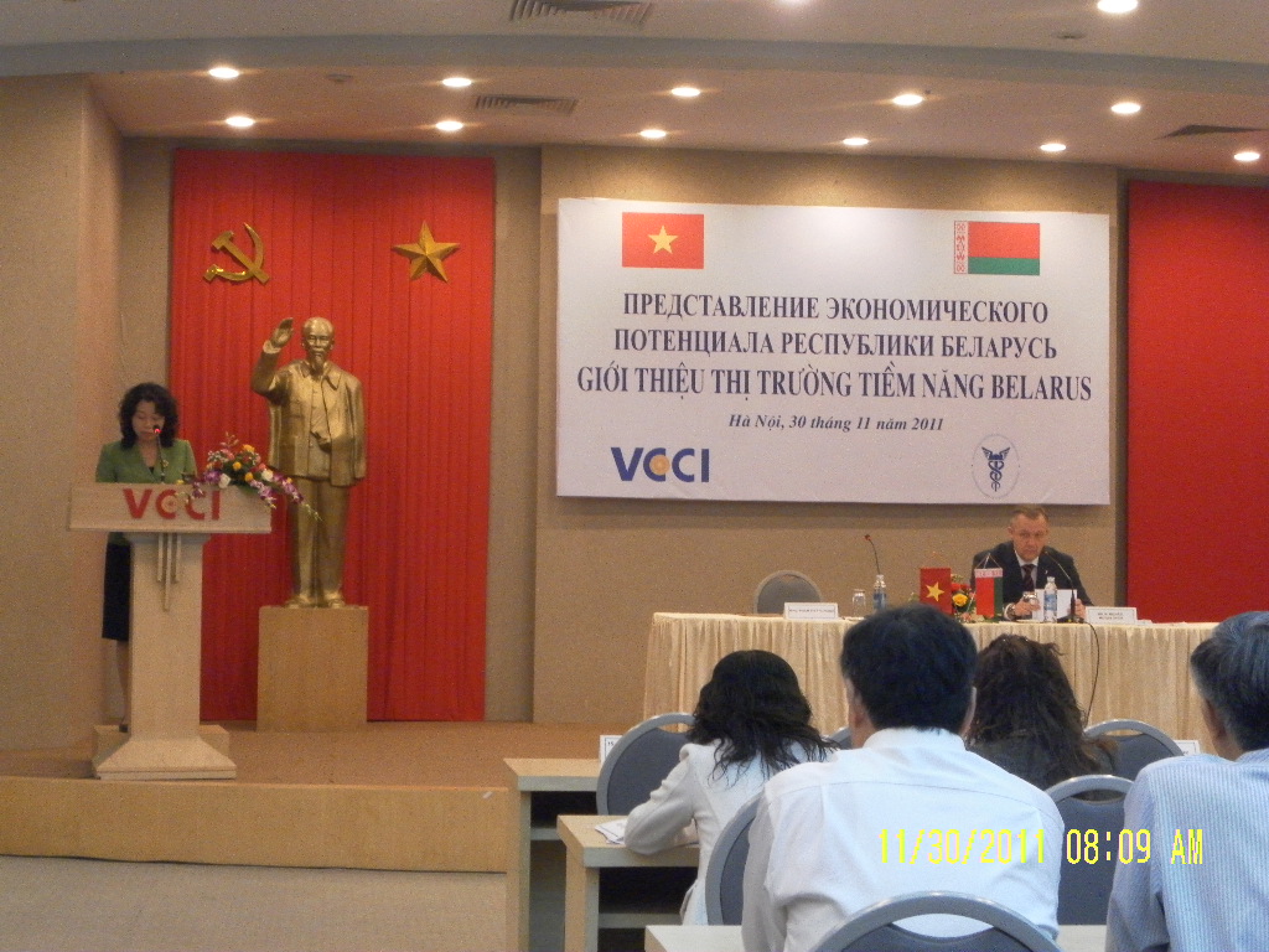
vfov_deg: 22.3
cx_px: 634
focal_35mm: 66
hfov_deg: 29.4
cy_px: 476
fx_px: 2420
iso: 400
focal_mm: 11.7
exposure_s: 1/13
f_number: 5.3
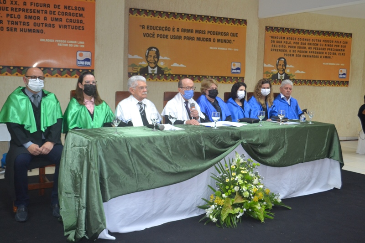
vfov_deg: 36.9
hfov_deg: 53.1
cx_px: 182
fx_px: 365
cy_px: 122
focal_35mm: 36
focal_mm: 24
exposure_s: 1/60
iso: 1250
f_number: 4
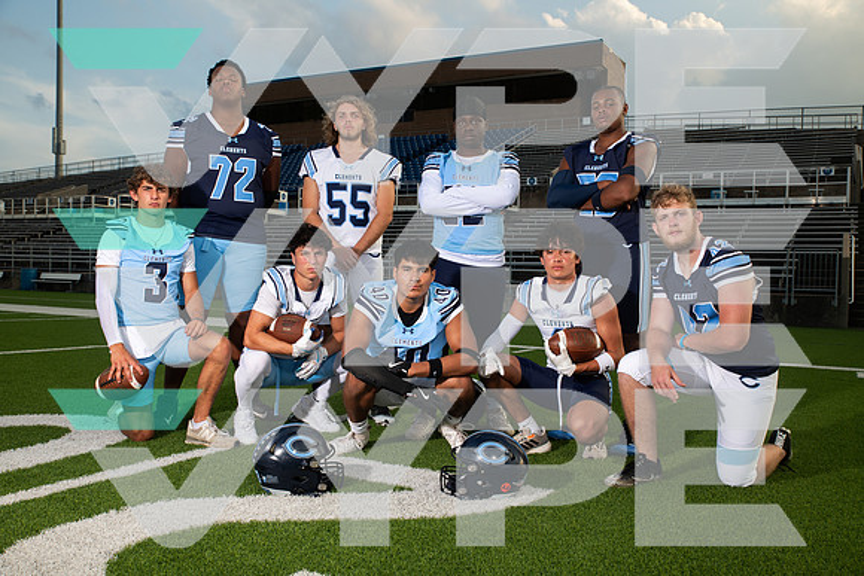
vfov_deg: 38.9
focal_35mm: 34
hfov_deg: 55.8
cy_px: 288
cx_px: 432
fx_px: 816
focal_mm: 34
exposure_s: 1/320
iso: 160
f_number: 7.1
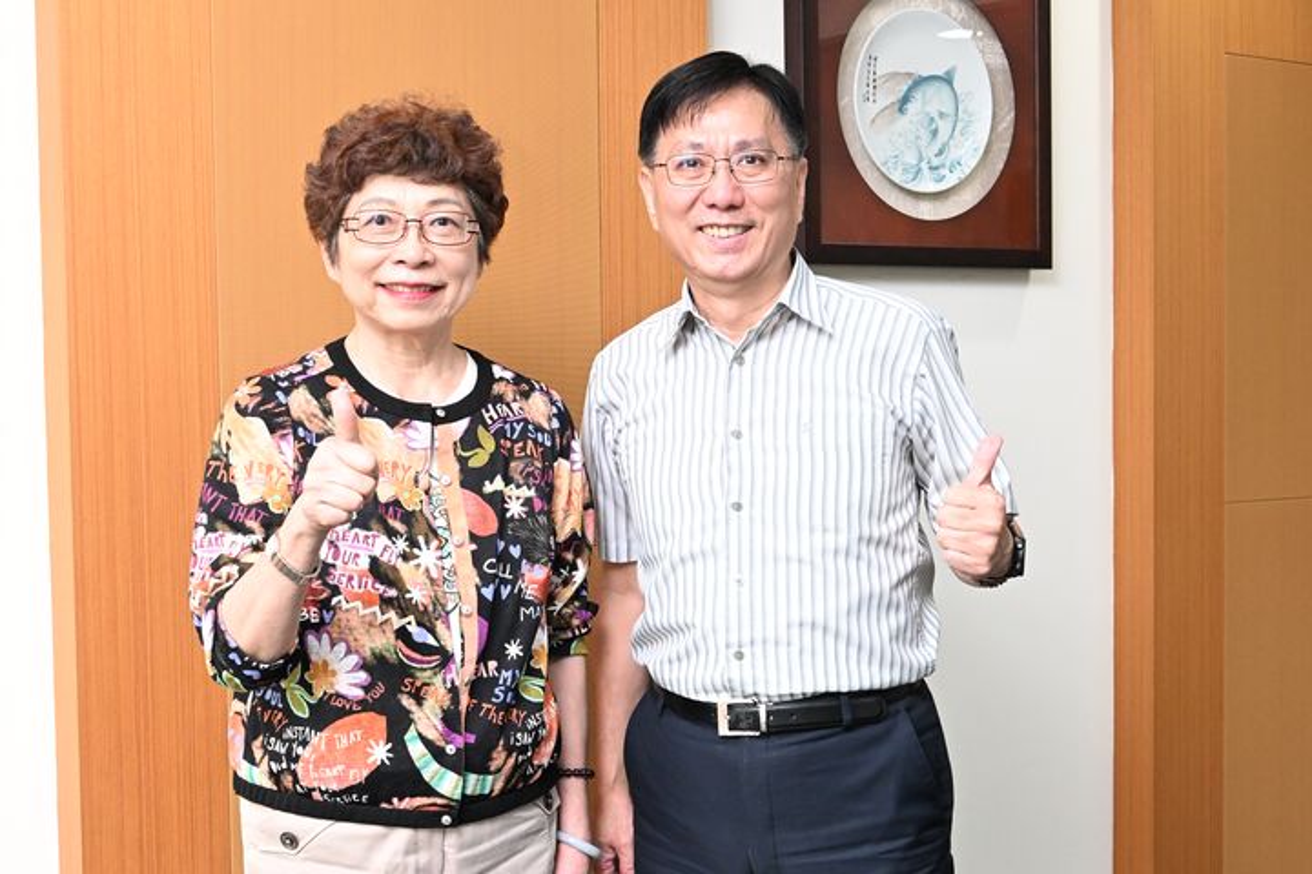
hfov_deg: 53.1
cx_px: 656
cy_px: 437
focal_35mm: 36
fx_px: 1312
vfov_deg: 36.9
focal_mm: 24
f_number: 6.3
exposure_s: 1/125
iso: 2000
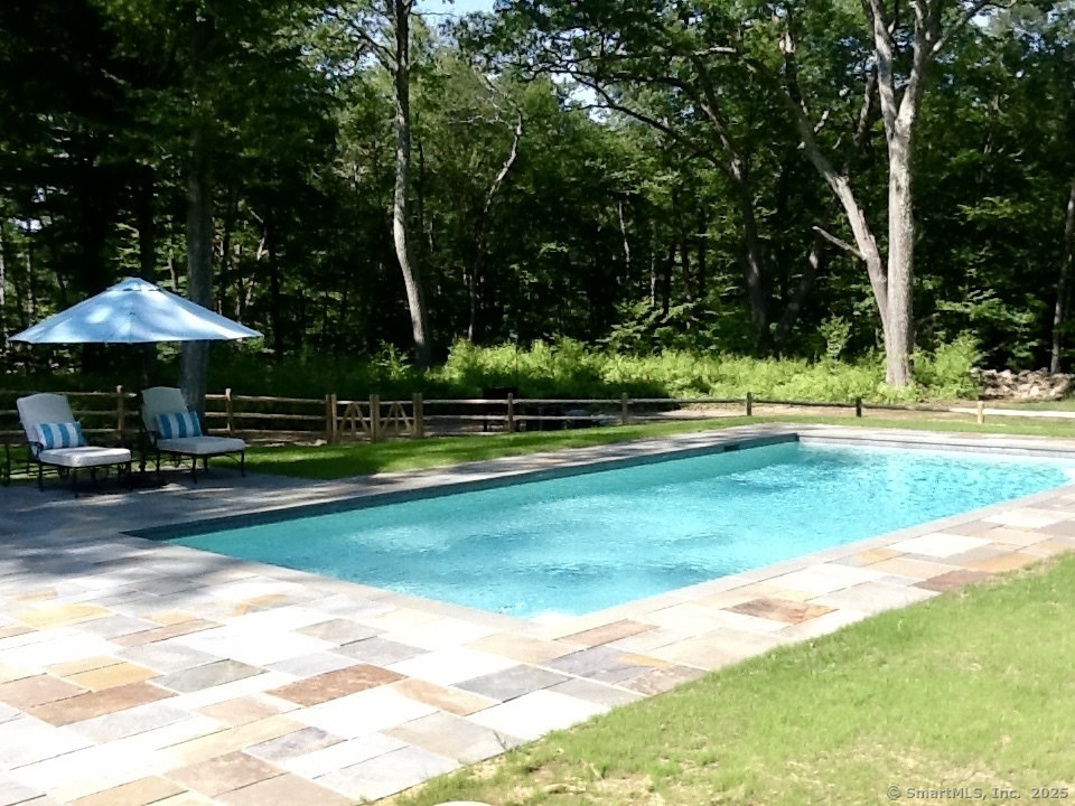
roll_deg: +1.2
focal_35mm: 44
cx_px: 538
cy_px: 403
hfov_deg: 42.9
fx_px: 1366
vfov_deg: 32.9
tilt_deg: -5.6
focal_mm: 2.03
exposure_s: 1/581
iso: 40
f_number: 2.4
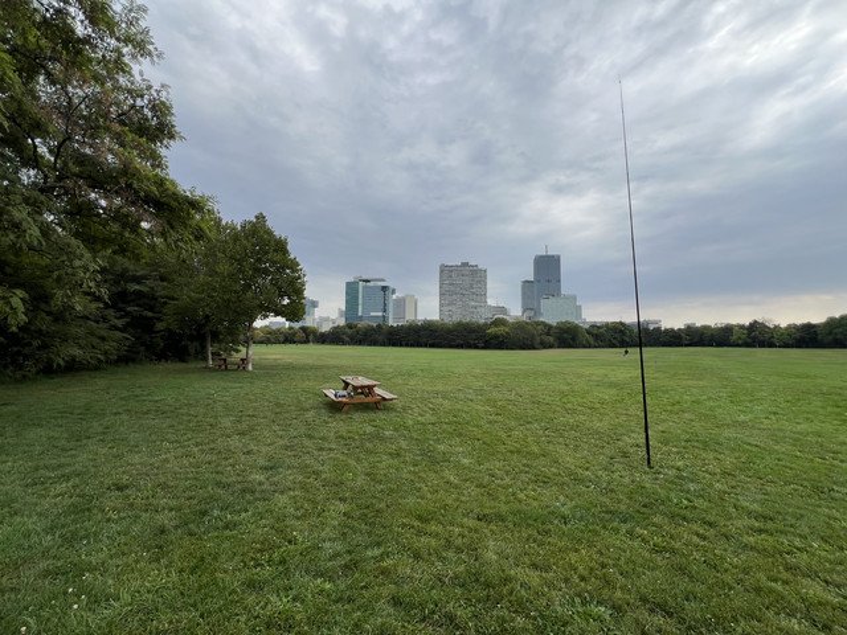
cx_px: 424
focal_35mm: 13
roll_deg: -0.1
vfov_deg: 89.9
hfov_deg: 106.2
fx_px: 318
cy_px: 318
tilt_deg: +2.8
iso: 32
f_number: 1.8
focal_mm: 1.57
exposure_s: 1/847
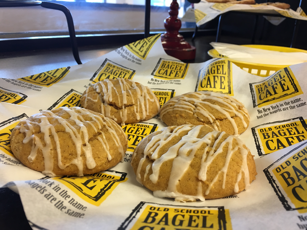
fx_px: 257
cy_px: 115
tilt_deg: -21.3
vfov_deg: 48.2
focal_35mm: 29
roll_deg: -4.4
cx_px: 154
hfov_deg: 61.7
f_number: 2.2
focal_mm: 4.15
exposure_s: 1/30
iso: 40
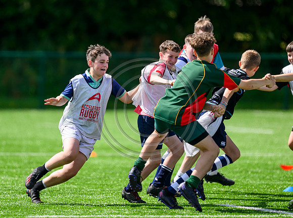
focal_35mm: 511
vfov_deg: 2.9
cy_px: 94
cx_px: 100
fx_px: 4318
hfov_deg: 3.9
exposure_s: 1/2500
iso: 250
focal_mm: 400
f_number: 3.2
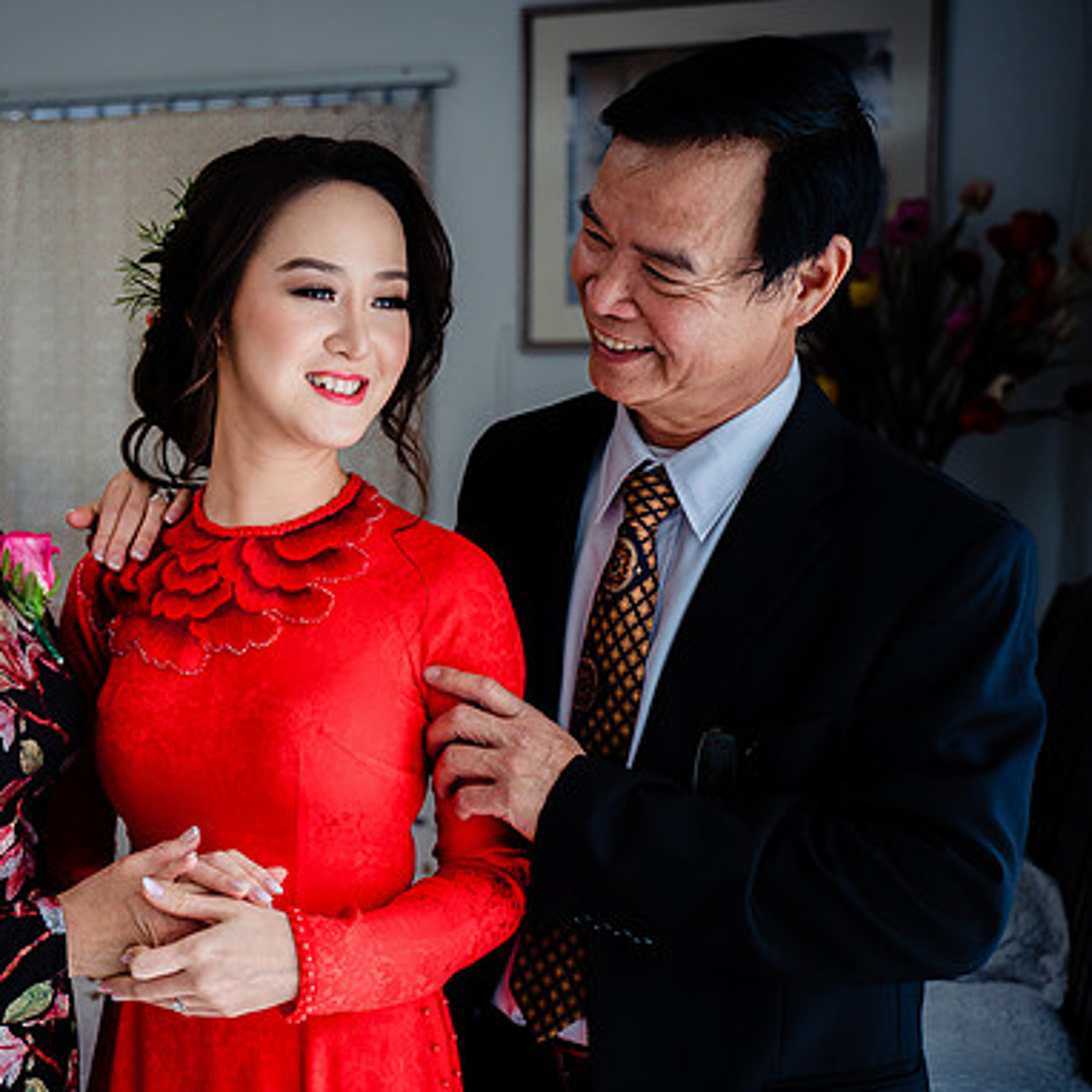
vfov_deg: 33.4
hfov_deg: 32.3
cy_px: 604
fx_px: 1820
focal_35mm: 51
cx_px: 186
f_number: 3.2
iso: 250
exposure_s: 1/320
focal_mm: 36
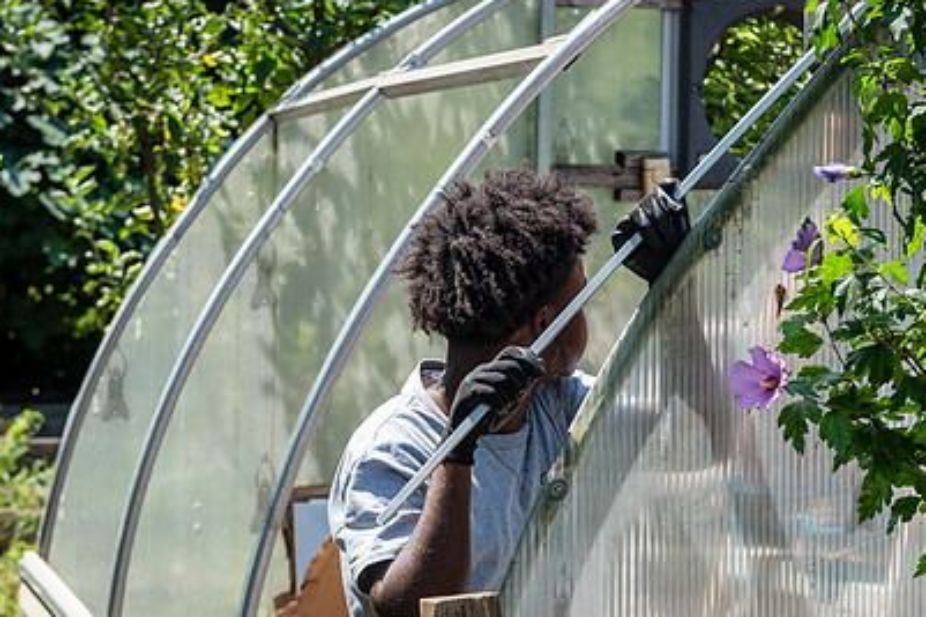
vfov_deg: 13.5
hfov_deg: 20.2
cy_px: 380
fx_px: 2597
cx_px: 561
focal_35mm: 101
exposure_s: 1/640
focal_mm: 66
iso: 500
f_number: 5.6
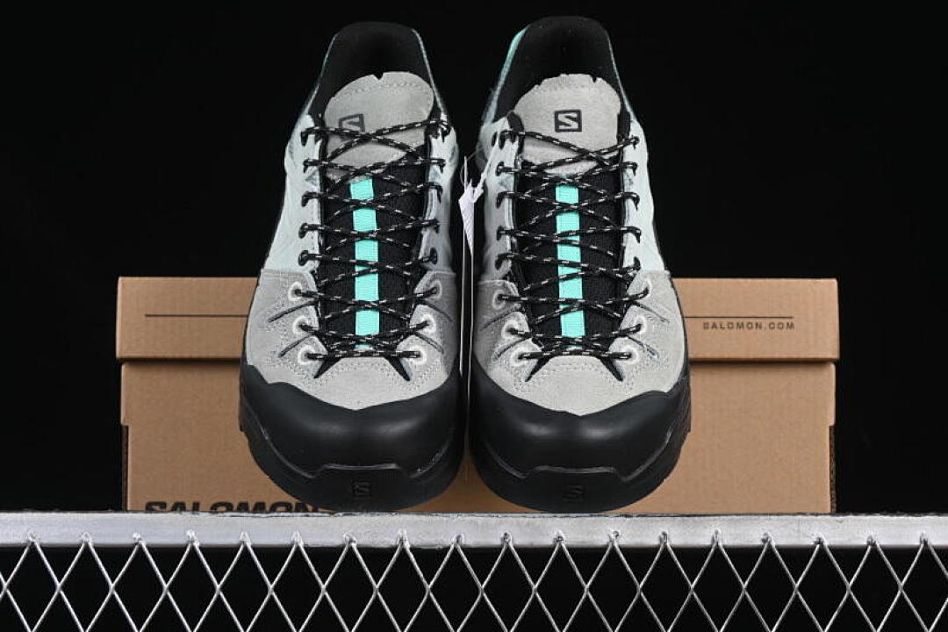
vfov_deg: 18.2
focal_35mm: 75
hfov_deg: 27.0
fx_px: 1975
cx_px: 474
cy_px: 316
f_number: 7.1
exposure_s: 1/60
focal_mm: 50
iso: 160
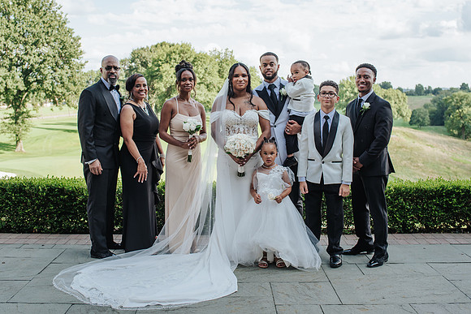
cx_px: 230
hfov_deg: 47.3
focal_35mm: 41
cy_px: 132
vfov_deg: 32.6
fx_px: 537
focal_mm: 35
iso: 100
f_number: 3.5
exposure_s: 1/320
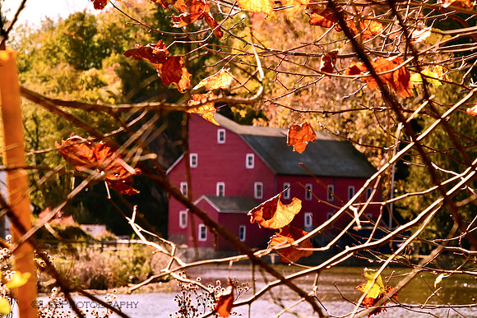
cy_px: 159
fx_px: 2684
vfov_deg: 6.8
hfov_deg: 10.2
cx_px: 238
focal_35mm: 202
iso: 800
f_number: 11
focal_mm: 135
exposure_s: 1/180
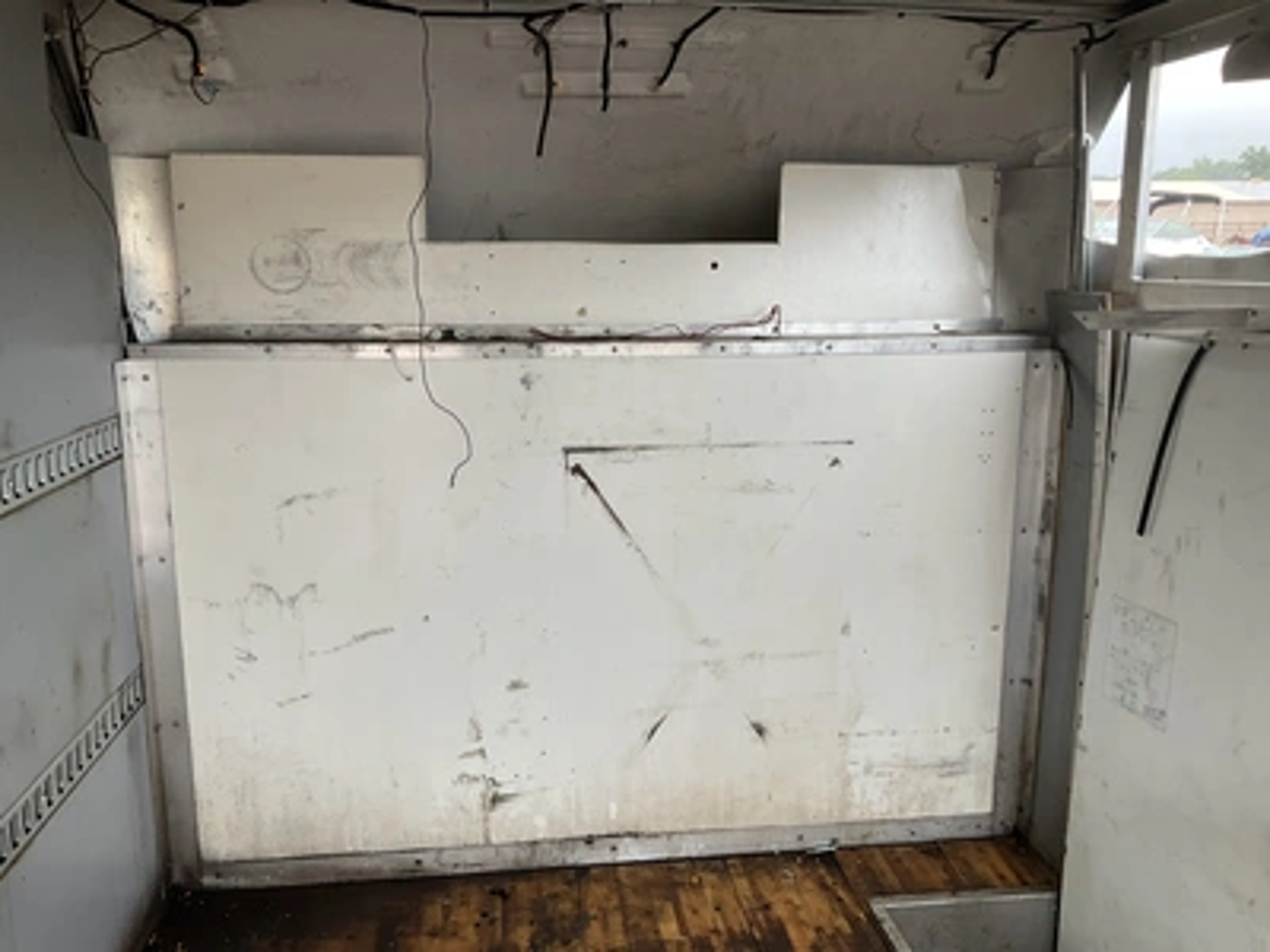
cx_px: 635
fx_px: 1064
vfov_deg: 48.2
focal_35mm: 29
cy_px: 476
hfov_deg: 61.7
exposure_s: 1/122
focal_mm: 3
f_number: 1.8
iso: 20
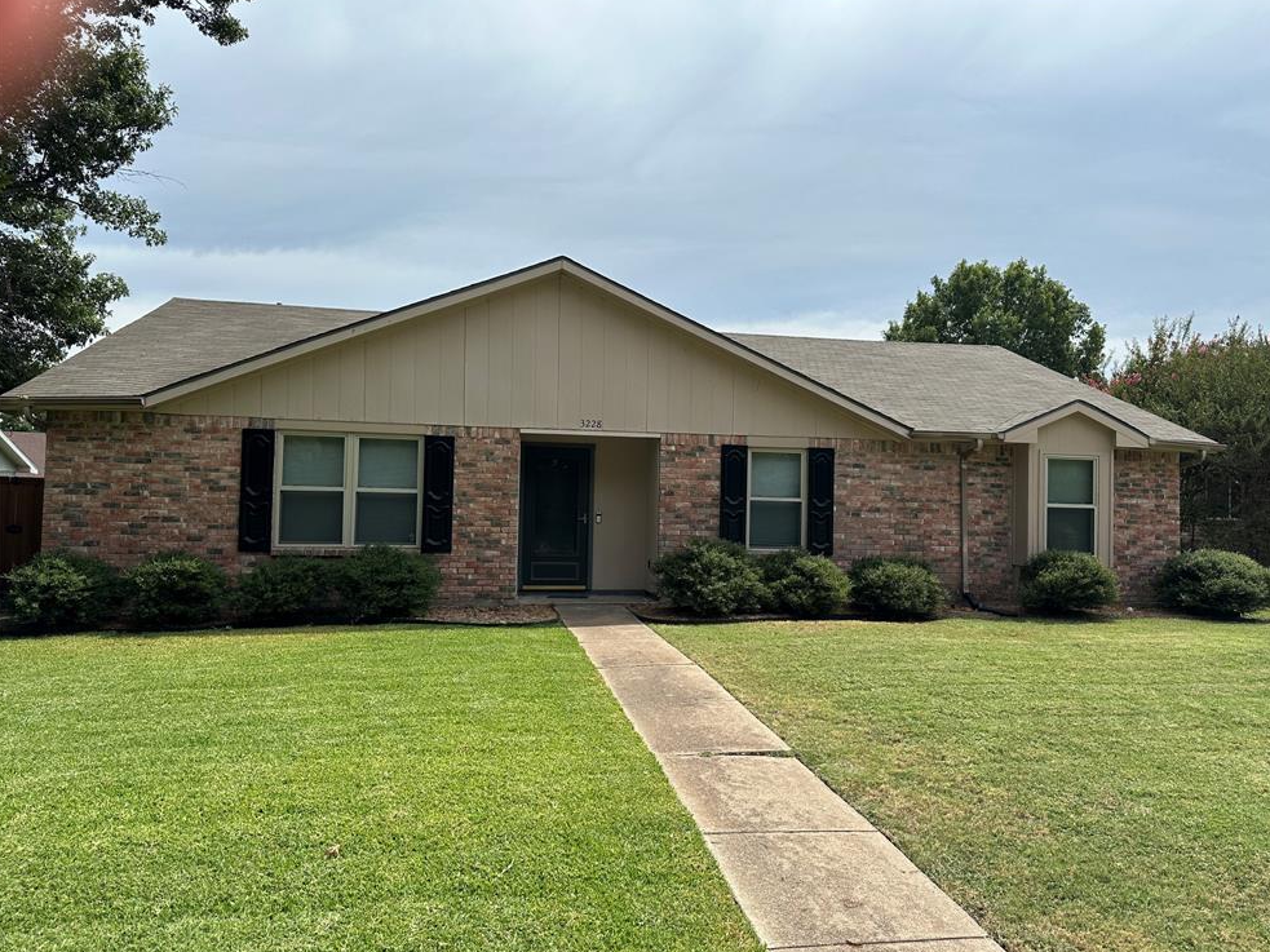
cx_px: 655
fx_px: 917
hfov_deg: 69.4
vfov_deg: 54.9
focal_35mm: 25
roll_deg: -1.4
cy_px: 483
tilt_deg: +2.3
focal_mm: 6.86
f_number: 1.78
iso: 80
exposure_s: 1/5525
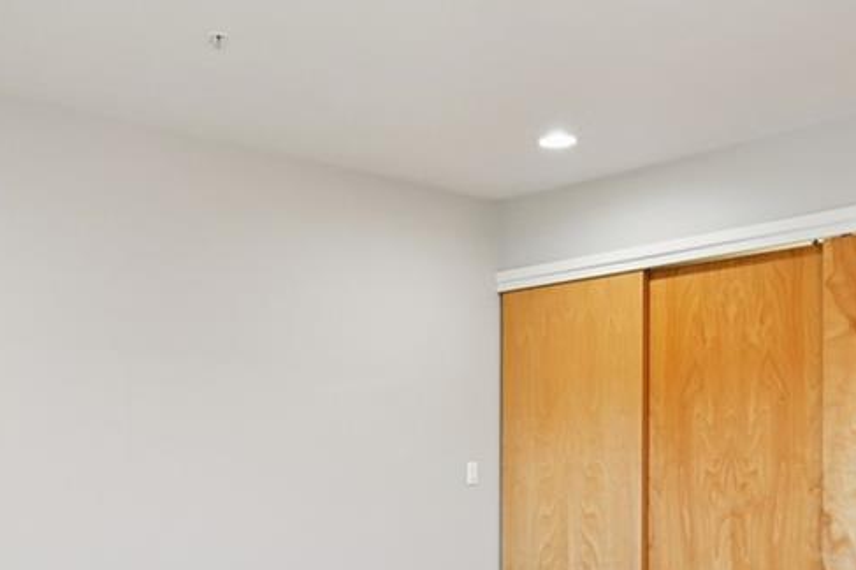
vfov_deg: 28.5
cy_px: 471
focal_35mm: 46
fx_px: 1093
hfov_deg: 42.8
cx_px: 441
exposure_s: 1/10
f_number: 10
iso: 400
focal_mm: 14
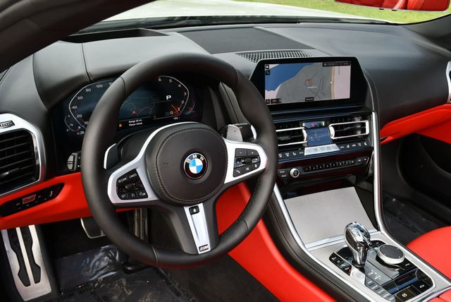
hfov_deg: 53.1
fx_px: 451
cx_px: 226
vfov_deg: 36.9
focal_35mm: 36
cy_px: 151
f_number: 5.6
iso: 400
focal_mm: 18
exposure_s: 1/250
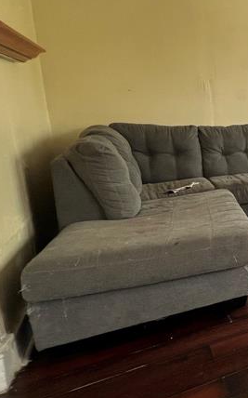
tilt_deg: -9.0
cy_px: 169
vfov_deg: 57.9
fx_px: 357
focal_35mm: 33
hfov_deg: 23.6
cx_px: 425
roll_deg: -0.2
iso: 80
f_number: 1.8
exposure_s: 1/99
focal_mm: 1.57
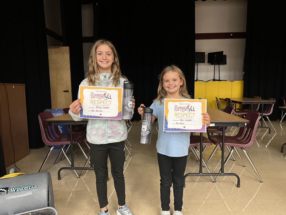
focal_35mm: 24
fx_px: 198
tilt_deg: -4.8
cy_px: 108
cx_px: 143
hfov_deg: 71.6
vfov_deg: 56.8
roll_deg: +1.4
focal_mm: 6.86
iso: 400
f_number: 1.78
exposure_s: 1/60
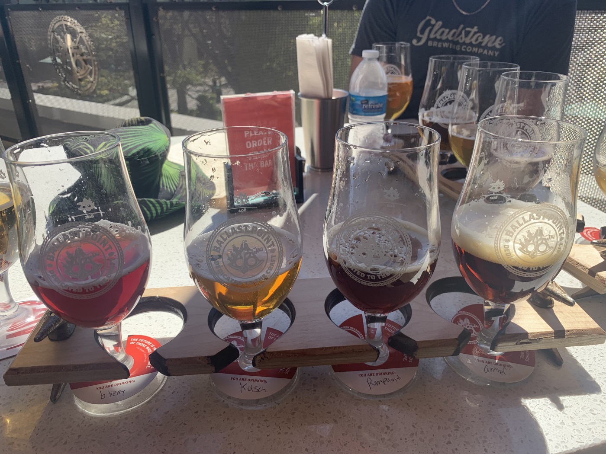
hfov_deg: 67.3
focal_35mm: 26
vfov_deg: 53.1
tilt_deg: -25.1
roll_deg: +0.6
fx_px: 455
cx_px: 303
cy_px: 227
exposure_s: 1/1332
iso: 25
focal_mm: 4.25
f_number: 1.8
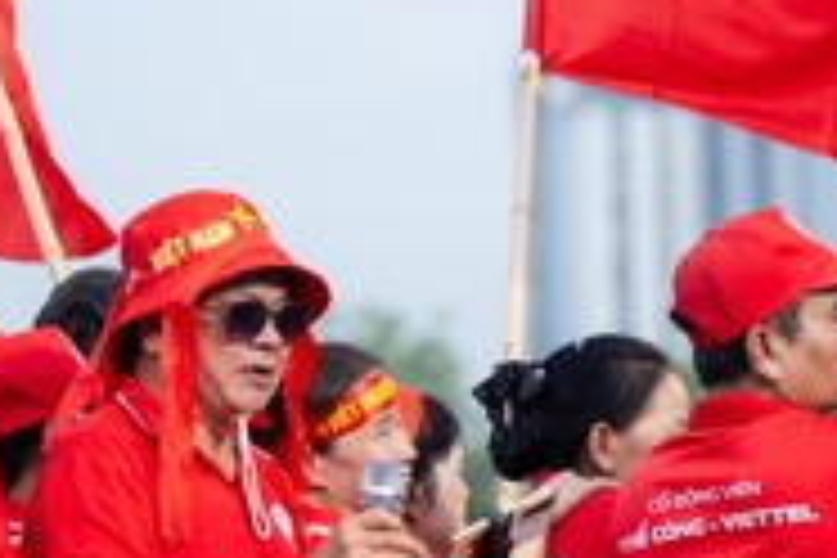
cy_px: 38
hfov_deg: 6.1
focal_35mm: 337
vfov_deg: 4.1
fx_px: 7835
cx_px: 508
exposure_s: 1/1000
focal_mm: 98
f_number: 2.8
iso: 200
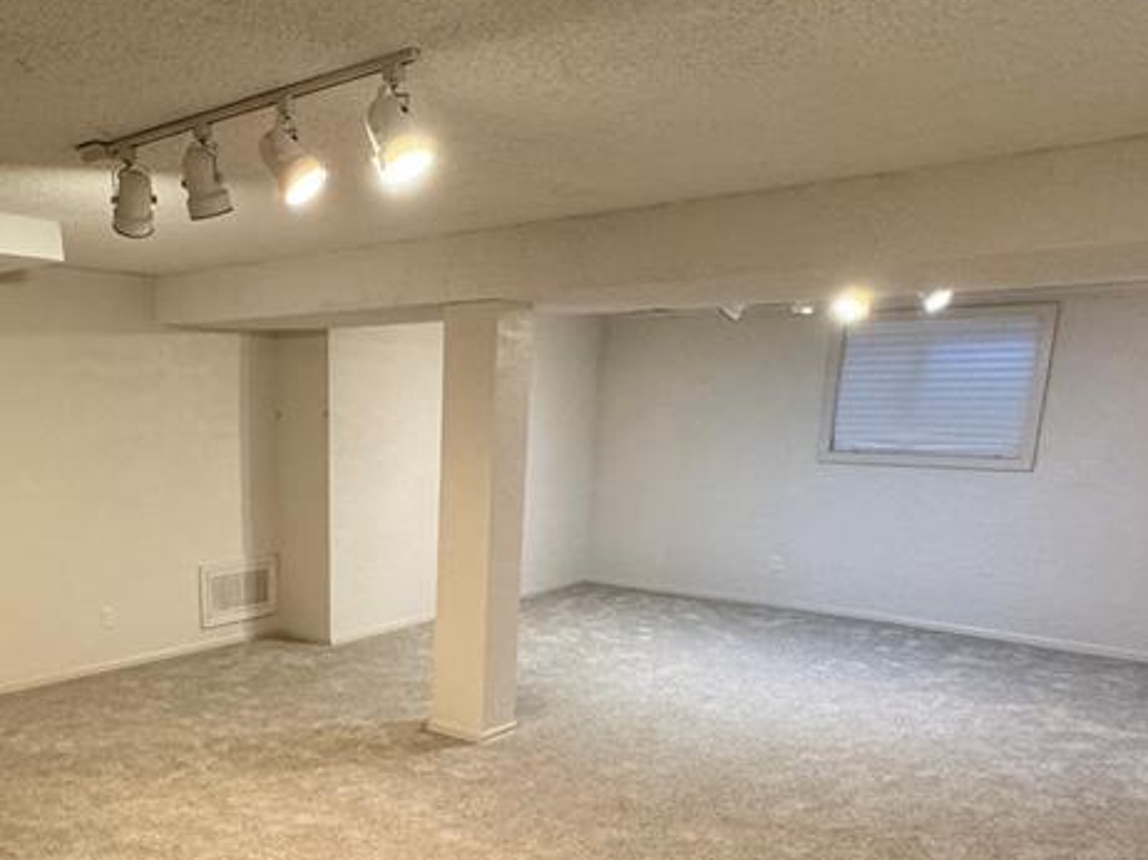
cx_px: 318
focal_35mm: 31
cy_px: 638
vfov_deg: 44.0
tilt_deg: -13.9
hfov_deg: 56.1
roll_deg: +0.3
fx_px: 1028
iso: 320
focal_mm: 2.22
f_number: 2.2
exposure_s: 1/60
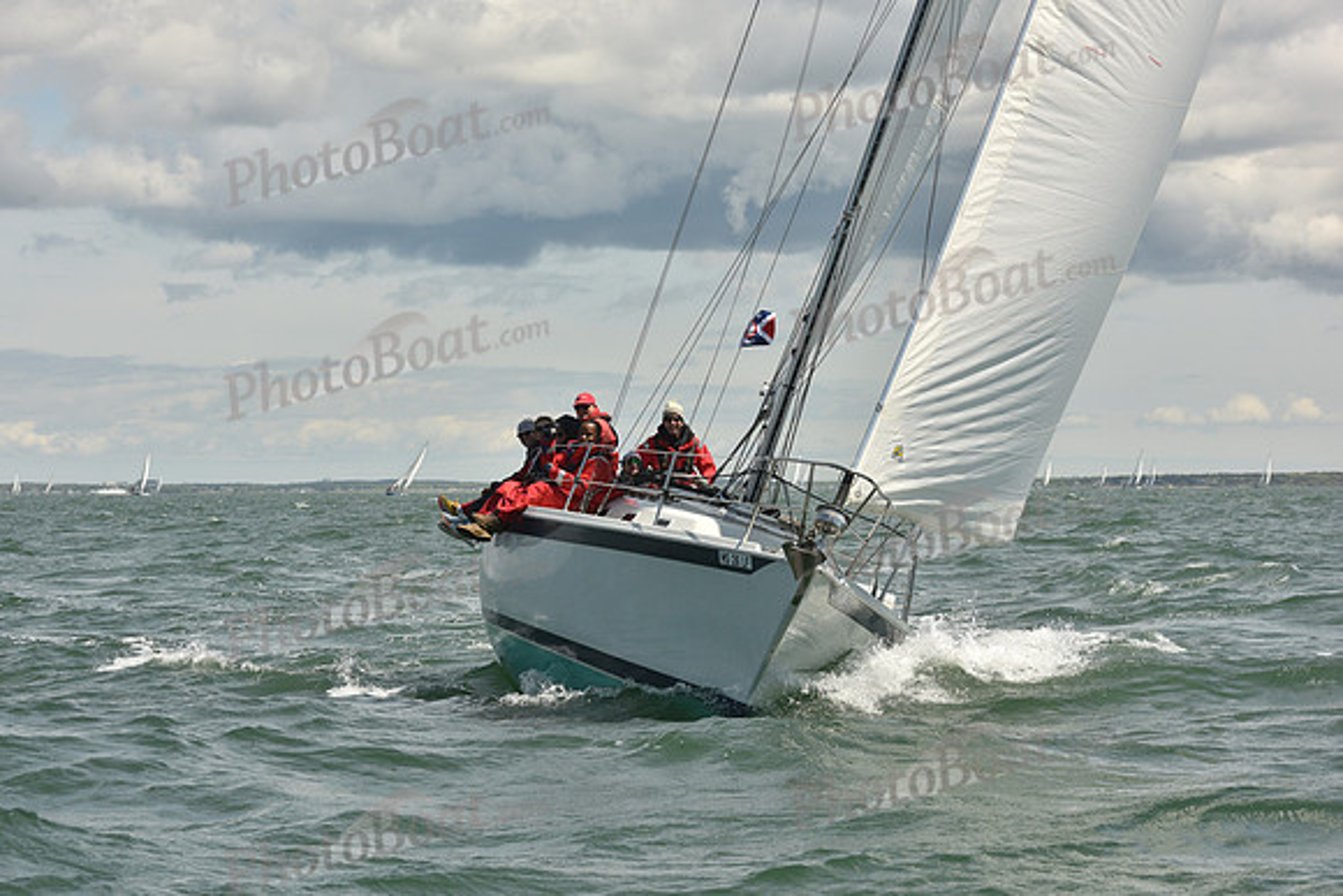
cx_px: 672
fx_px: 4328
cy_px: 448
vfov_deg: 11.8
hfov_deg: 17.6
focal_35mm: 116
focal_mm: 116
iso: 320
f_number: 11
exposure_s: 1/800
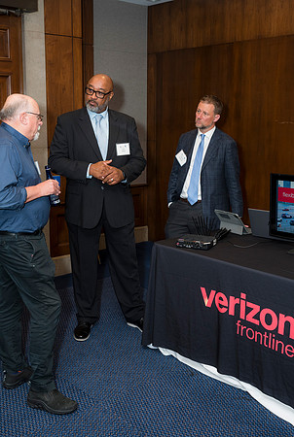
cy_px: 218
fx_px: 463
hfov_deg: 35.2
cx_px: 147
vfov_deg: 50.6
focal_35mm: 38
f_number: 5
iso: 800
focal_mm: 38
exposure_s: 1/125
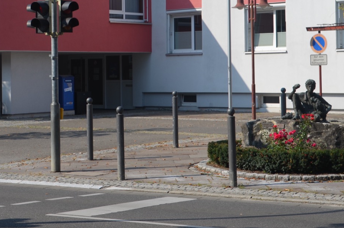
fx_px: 887
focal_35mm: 93
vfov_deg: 14.5
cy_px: 27
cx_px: 166
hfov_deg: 22.0
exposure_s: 1/320
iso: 100
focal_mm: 32
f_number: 9
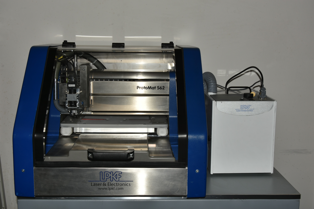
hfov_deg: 41.1
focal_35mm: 48
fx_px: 419
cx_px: 157
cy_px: 104
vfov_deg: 28.1
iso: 200
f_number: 14
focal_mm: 32
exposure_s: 1/250
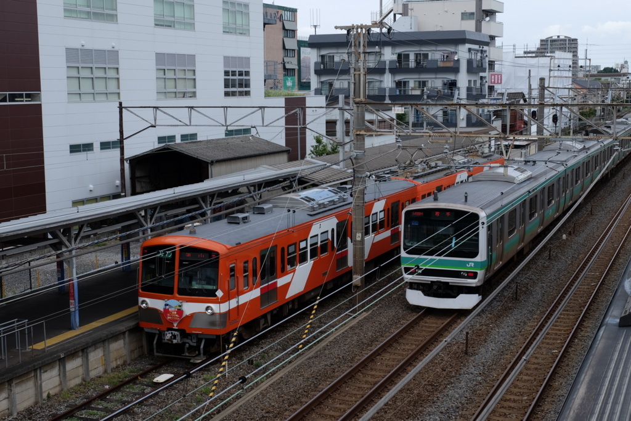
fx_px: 894
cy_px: 210
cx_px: 316
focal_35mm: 51
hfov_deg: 38.9
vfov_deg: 26.5
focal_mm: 34.2
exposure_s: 1/420
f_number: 5.6
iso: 200
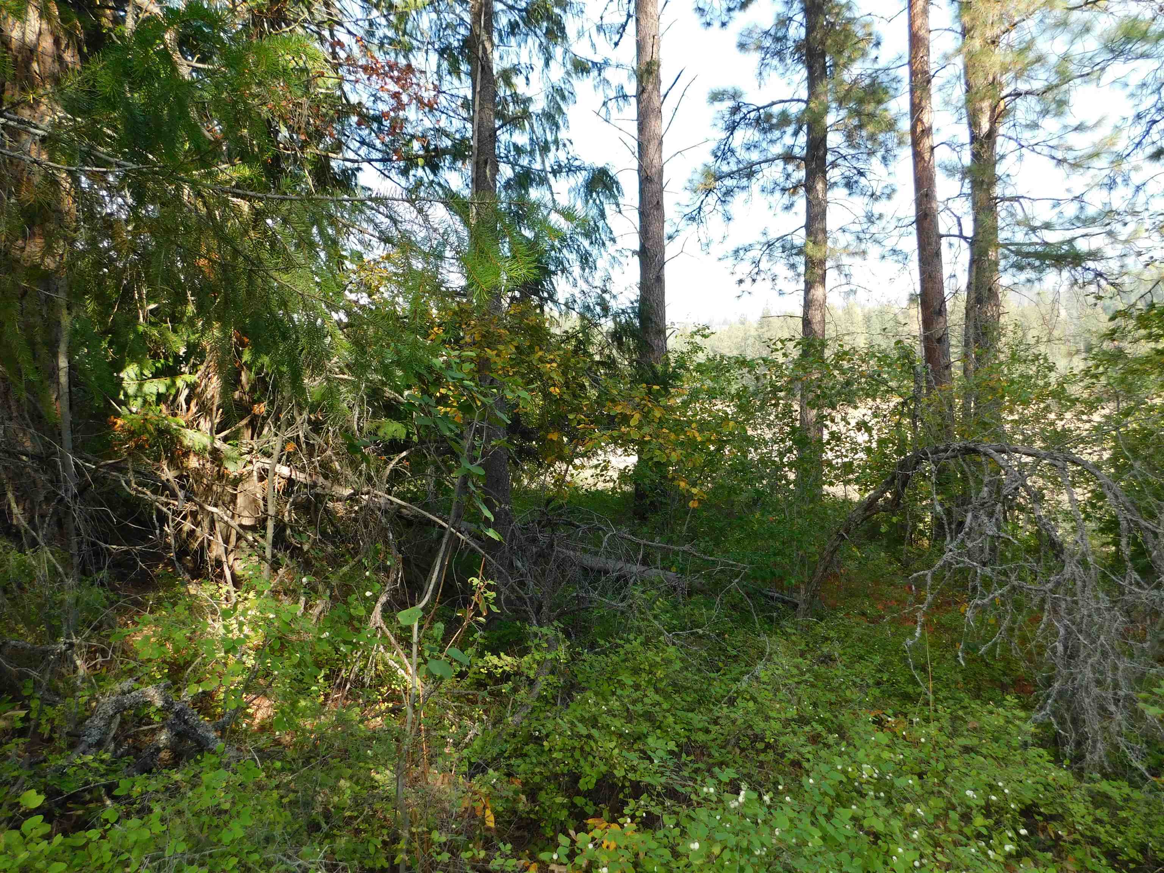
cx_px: 582
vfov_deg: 58.9
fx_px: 773
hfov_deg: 73.9
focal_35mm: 23
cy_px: 436
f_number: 3
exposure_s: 1/200
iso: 125
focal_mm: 4
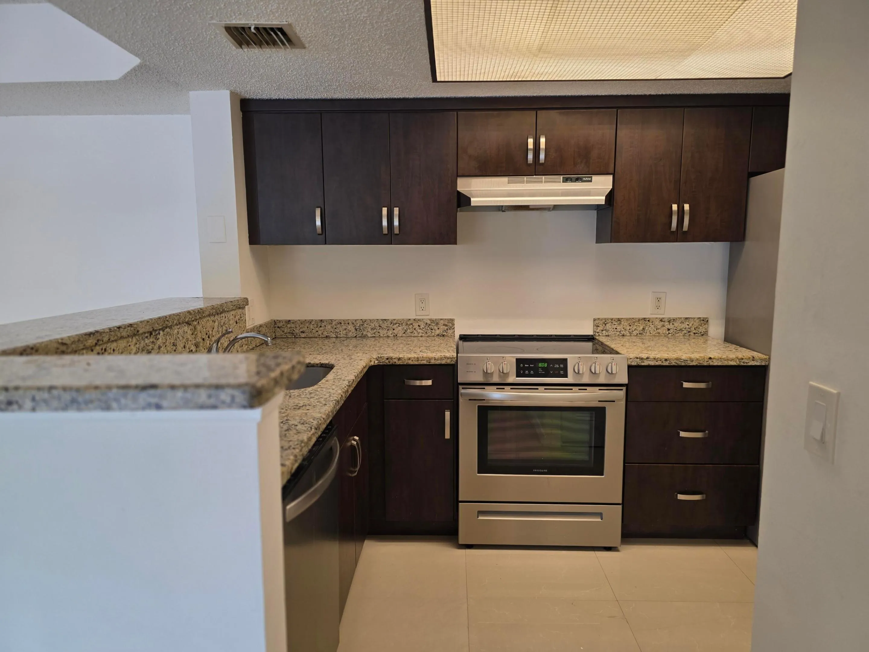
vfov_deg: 58.9
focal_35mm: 23
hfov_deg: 73.9
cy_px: 326
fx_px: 577
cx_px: 434
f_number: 1.7
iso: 64
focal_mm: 6.3
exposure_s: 1/60
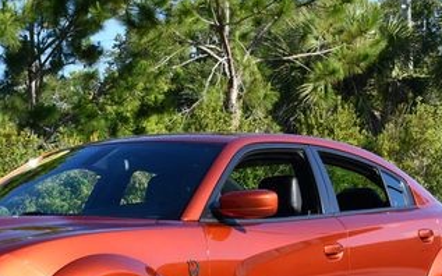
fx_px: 1289
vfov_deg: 12.2
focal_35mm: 107
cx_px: 110
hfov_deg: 19.3
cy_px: 227
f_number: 8
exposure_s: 1/250
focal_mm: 26
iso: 180
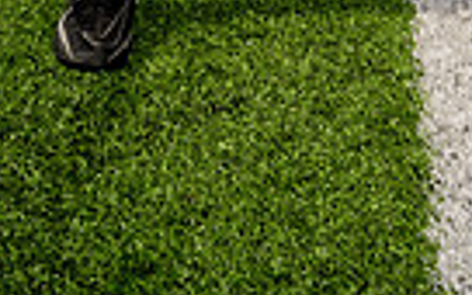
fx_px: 1518
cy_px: -469
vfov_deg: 9.5
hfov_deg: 17.6
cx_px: 337
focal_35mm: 118
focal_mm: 35
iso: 100
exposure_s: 1/1250
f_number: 4.5
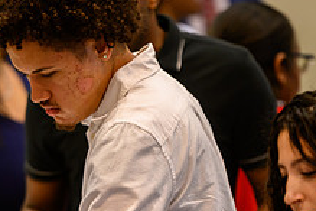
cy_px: 149
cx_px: 87
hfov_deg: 3.9
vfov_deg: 2.6
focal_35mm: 530
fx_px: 4652
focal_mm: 200
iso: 1250
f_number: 2.8
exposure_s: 1/160
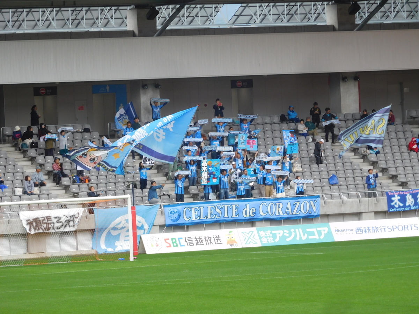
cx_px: 210
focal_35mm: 250
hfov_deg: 7.9
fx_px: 3026
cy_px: 157
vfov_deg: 5.9
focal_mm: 44.6
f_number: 5.7
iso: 125
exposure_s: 1/50
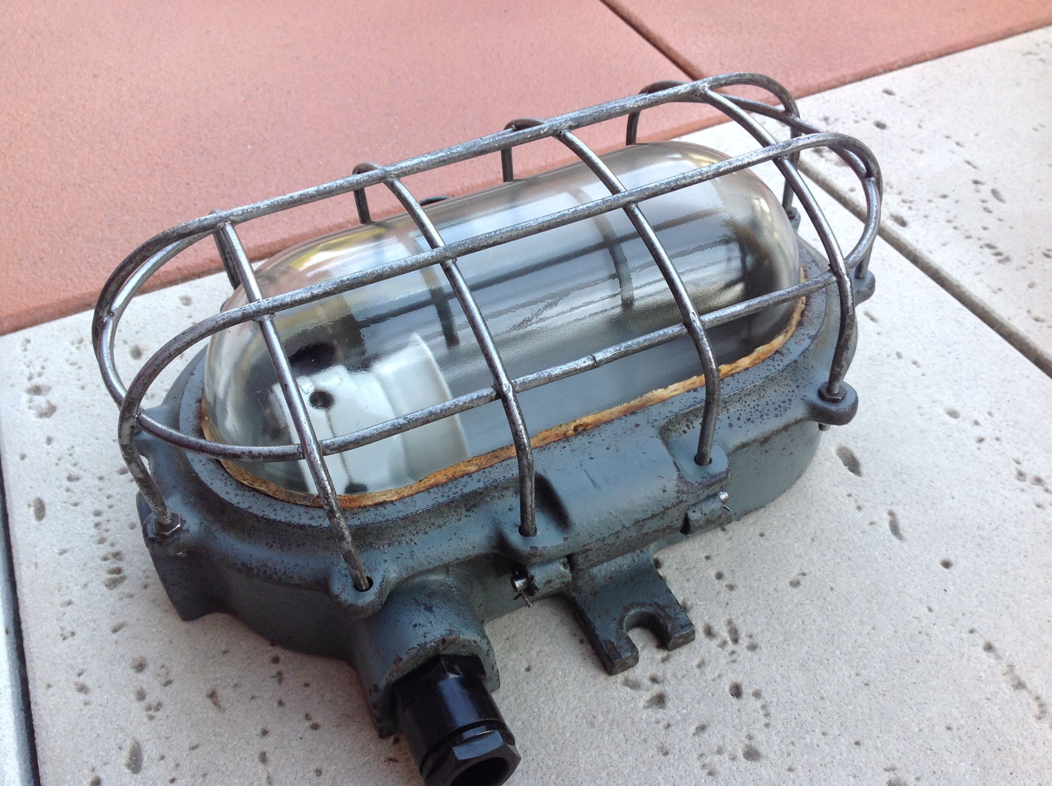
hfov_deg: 52.7
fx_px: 1062
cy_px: 393
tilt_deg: -47.0
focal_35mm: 35
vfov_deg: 40.6
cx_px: 526
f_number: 2.4
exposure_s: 1/60
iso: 64
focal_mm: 4.28
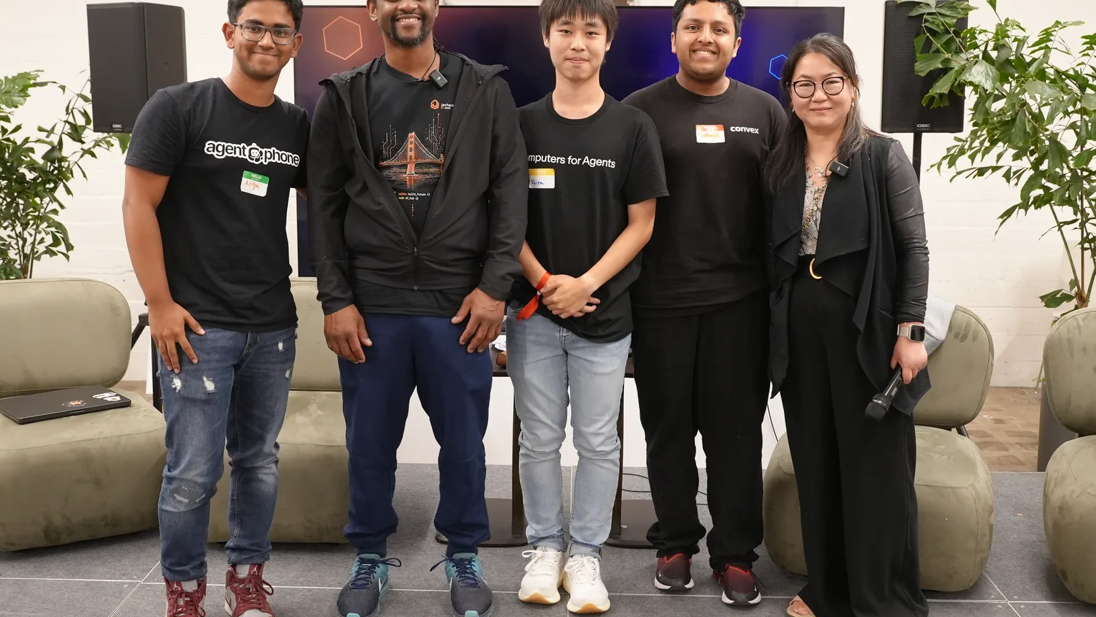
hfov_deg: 47.3
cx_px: 530
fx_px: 1250
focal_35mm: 43
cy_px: 267
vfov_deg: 27.7
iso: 4000
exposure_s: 1/160
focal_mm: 37
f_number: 4
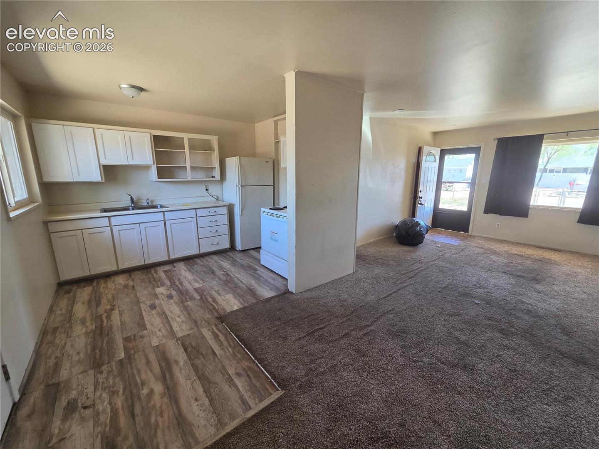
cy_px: 224
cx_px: 300
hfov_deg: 106.2
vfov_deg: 89.9
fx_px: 225
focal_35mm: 13
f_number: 2.2
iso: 160
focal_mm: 2.2
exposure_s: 1/120
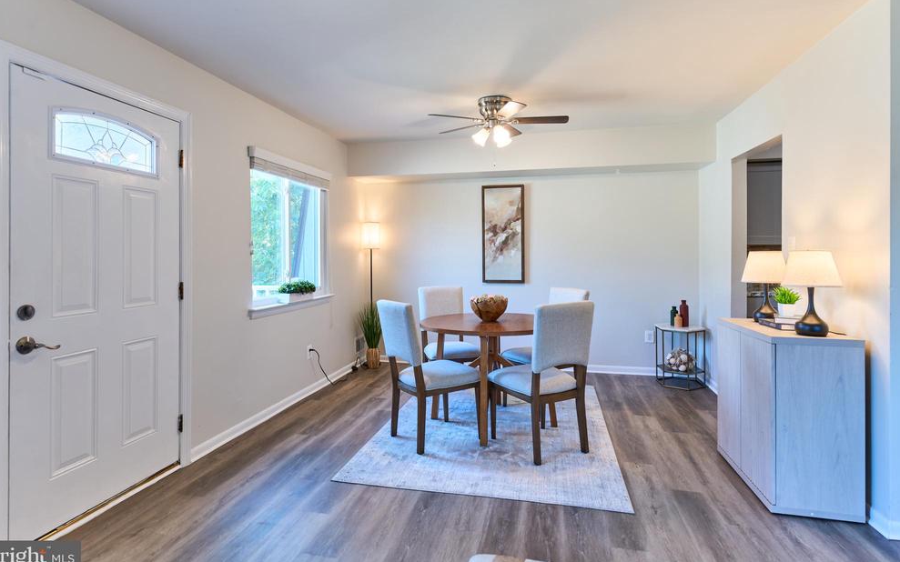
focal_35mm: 19
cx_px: 446
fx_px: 466
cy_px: 263
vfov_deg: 62.2
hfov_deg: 88.0
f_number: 6.3
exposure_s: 1/250
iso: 640
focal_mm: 18
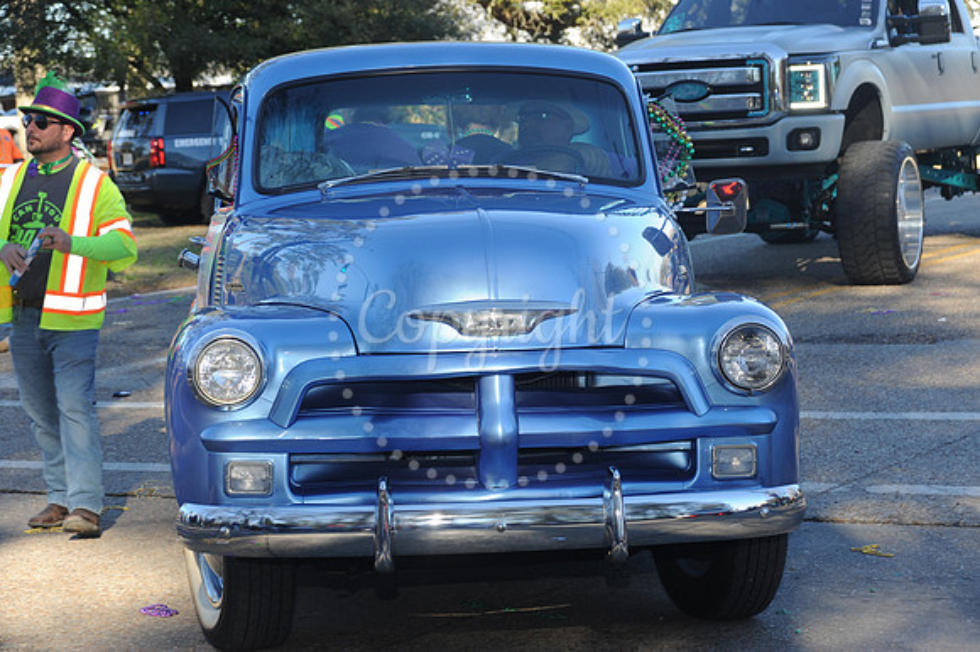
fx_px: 2857
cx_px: 490
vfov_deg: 13.0
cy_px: 326
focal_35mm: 105
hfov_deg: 19.5
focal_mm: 105
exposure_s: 1/100
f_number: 8
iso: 200
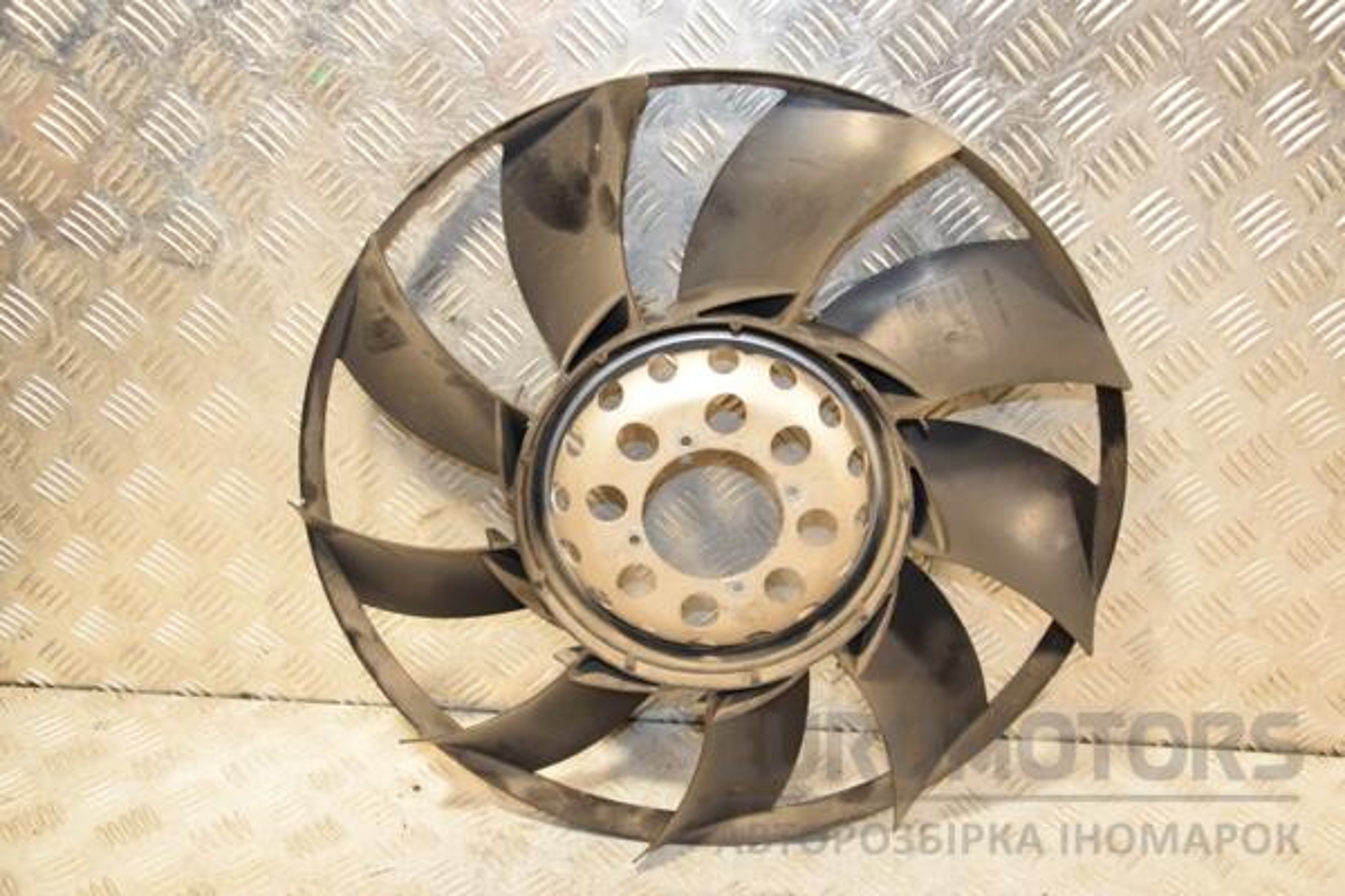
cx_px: 672
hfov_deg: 53.1
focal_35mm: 36
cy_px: 448
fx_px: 1345
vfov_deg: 36.9
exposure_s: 1/160
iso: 800
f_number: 5
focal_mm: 24
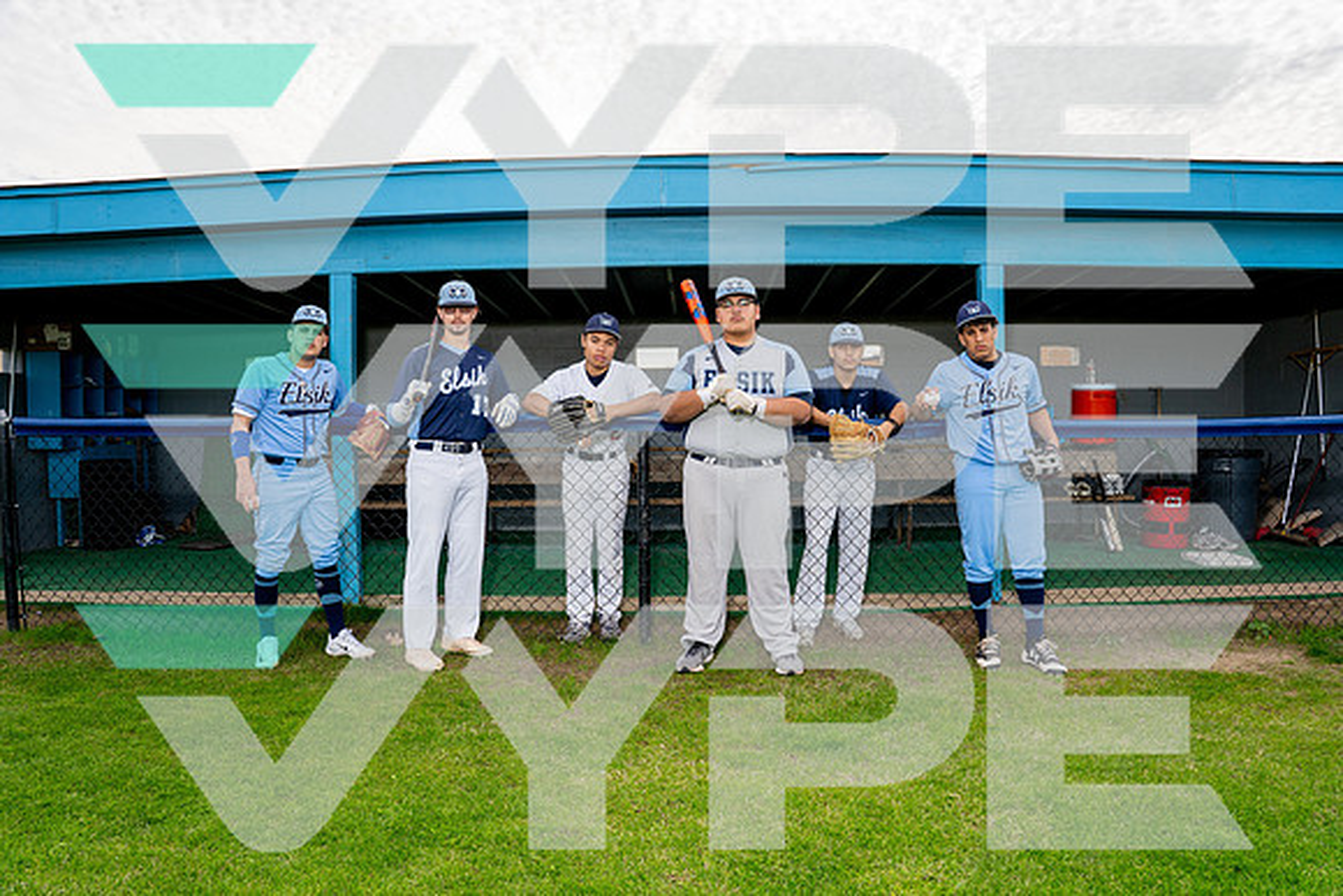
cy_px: 448
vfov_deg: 55.1
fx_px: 858
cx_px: 672
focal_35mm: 23
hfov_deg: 76.1
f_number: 8
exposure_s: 1/250
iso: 160
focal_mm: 23
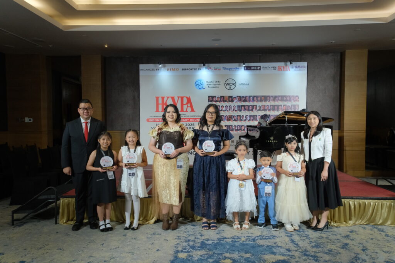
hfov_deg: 69.4
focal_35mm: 26
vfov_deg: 49.6
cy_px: 132
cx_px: 198
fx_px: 285
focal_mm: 17
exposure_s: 1/80
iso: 1600
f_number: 5
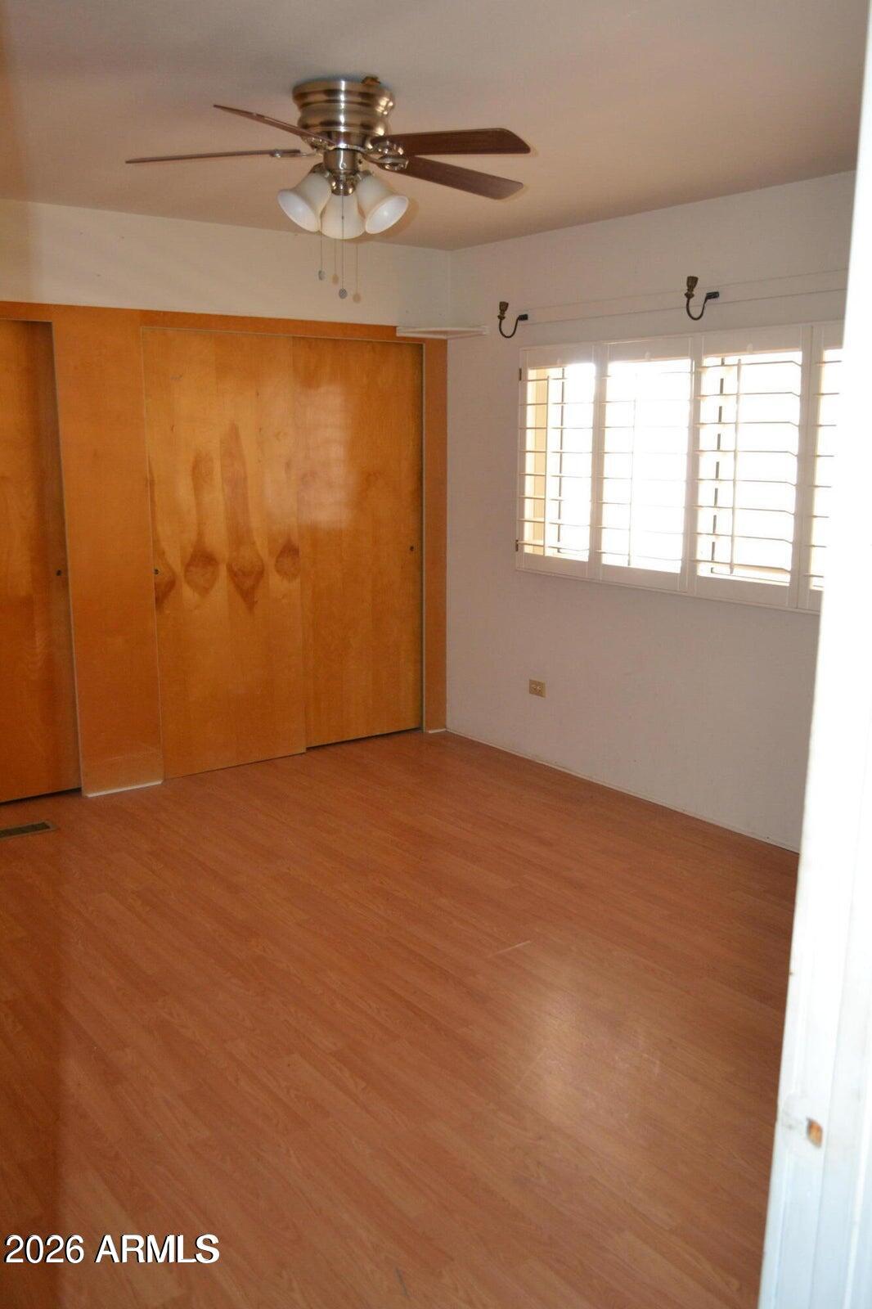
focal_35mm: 30
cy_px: 654
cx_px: 436
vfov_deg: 61.9
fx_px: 1090
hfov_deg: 43.6
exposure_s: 1/60
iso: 1100
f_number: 3.8
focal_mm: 20
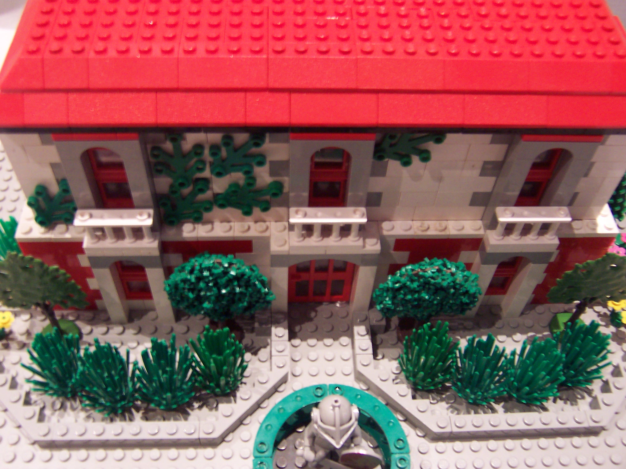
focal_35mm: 36
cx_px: 313
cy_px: 234
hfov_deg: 51.4
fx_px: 651
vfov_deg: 39.7
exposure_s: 1/8
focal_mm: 5.6
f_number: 2.8
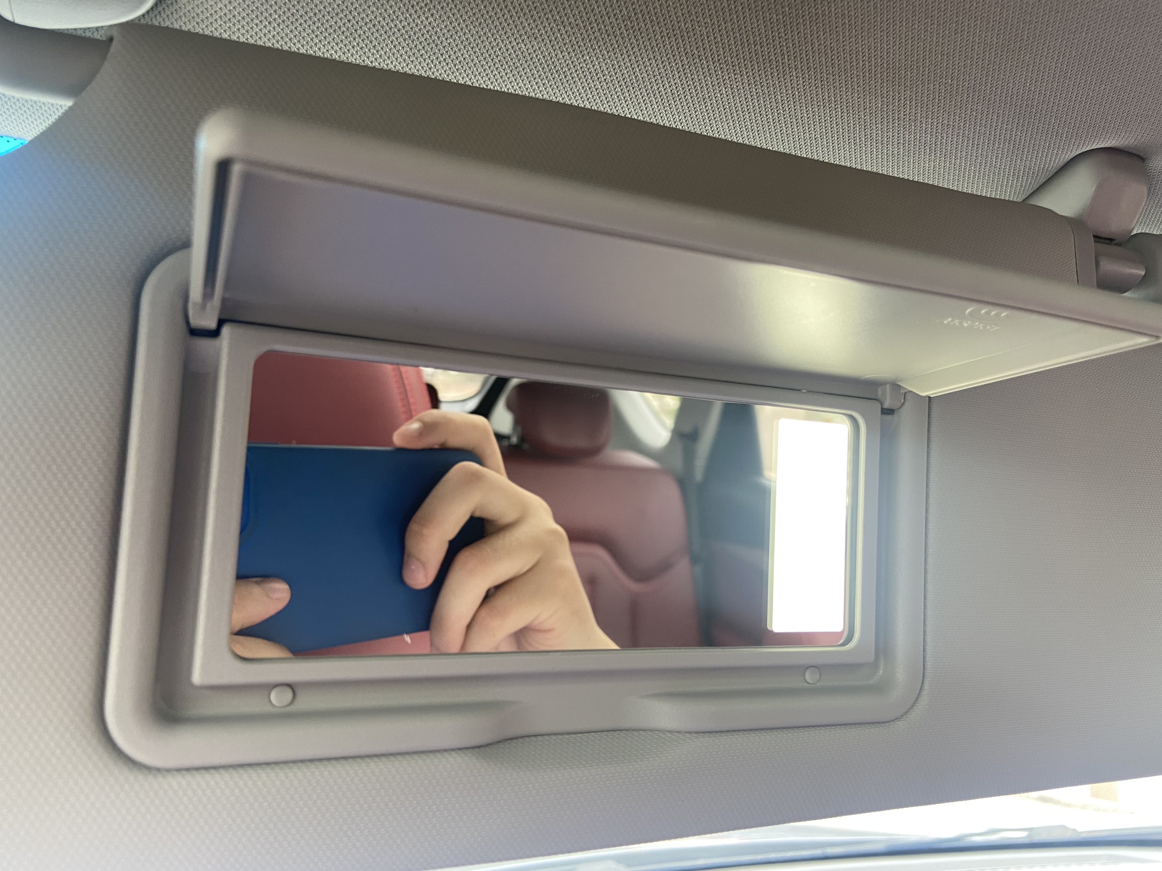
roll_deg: -0.6
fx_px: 873
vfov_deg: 53.1
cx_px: 581
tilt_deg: +10.4
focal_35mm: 26
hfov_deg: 67.3
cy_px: 436
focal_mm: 4.25
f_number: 1.8
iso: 125
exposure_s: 1/95
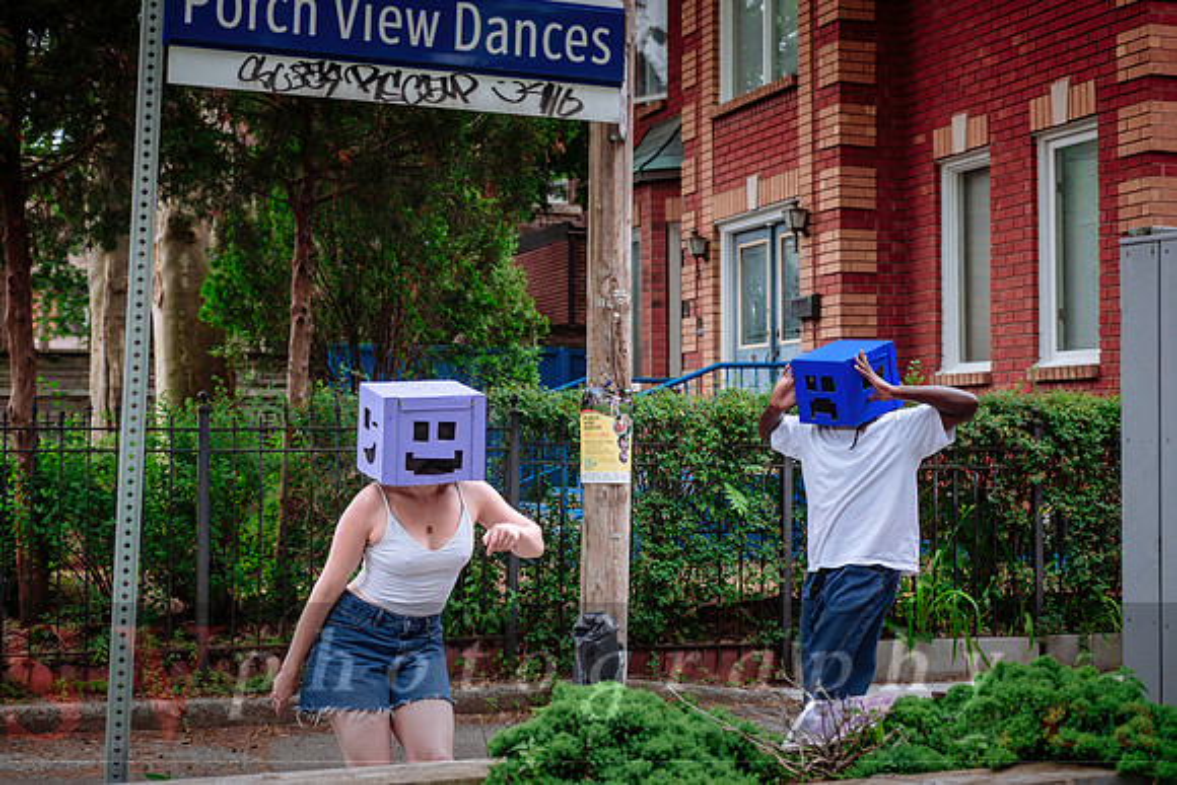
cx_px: 588
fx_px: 1851
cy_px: 392
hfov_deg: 35.3
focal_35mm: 57
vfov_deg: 23.9
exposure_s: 1/200
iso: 500
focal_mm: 36.5
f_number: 2.8
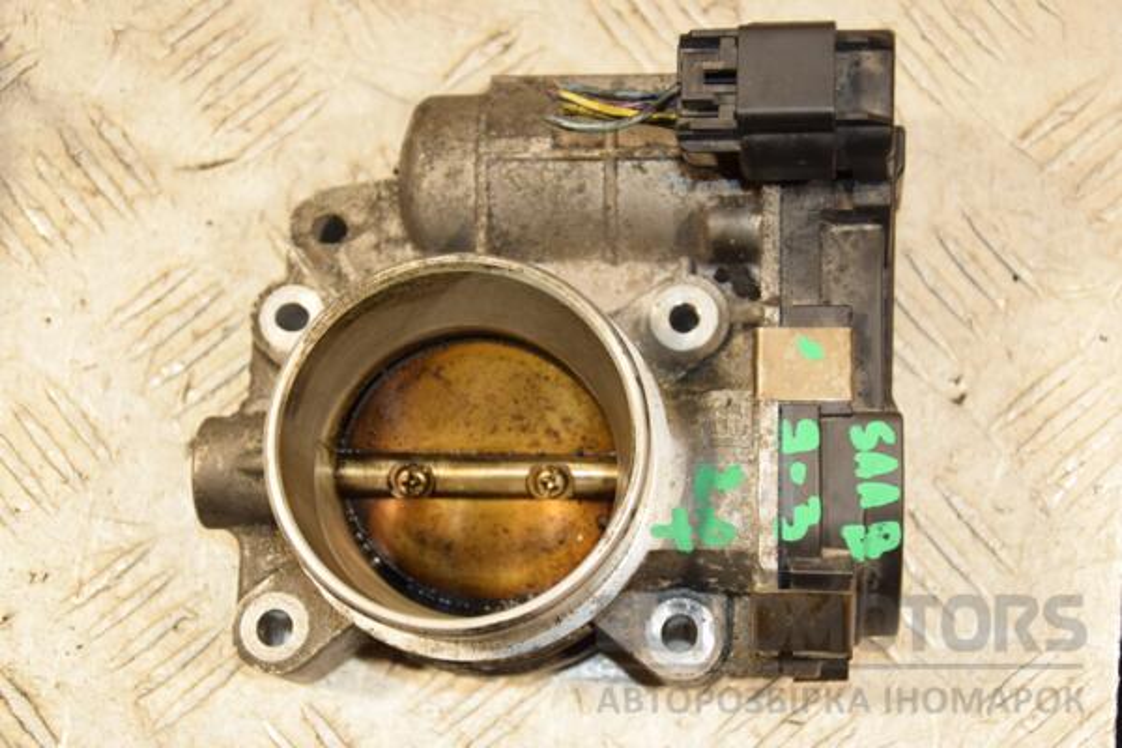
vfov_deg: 17.5
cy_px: 374
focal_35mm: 78
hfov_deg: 26.0
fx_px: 2431
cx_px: 561
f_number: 5
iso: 800
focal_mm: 52
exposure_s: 1/200
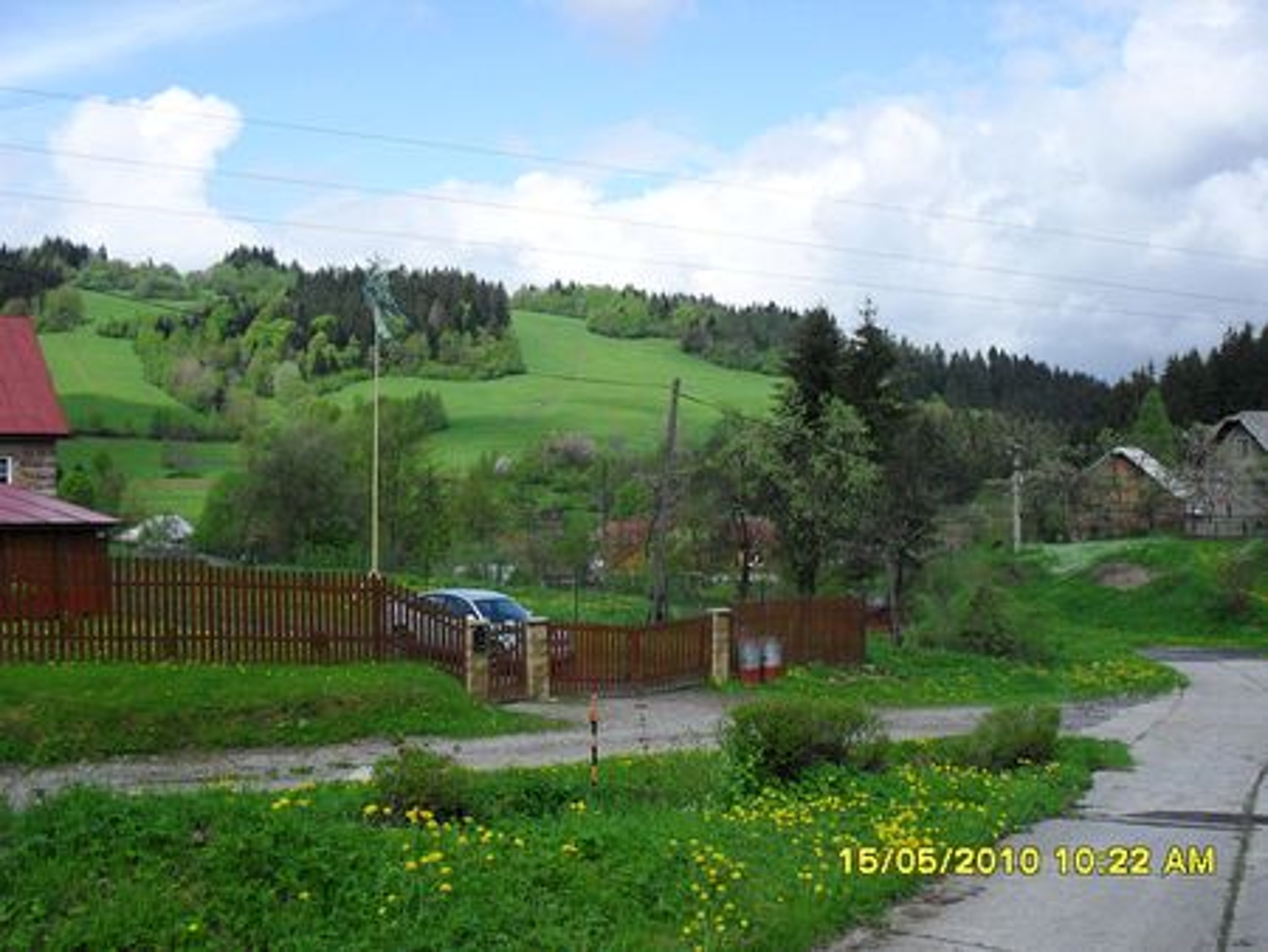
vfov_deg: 40.7
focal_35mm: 35
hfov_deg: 52.6
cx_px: 634
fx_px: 1283
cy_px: 476
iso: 100
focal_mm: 6.3
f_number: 8.4
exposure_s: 1/180
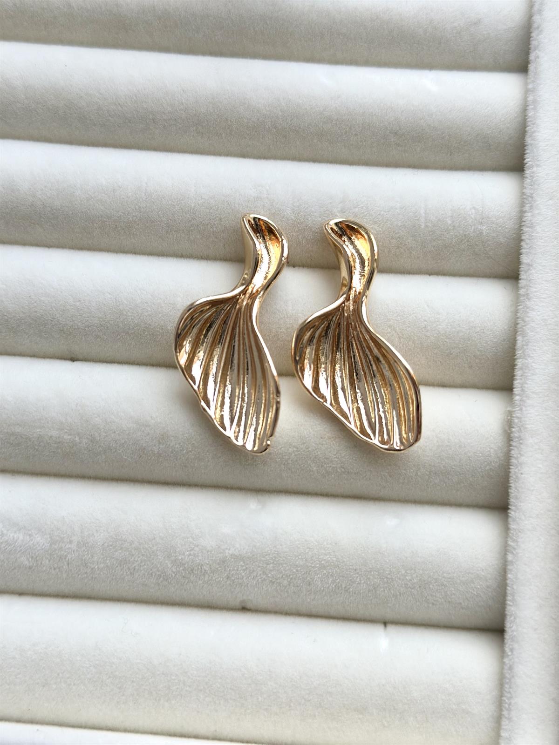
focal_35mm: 48
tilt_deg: -78.2
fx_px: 1034
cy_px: 372
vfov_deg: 39.7
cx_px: 280
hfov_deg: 30.3
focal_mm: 6.86
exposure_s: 1/541
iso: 80
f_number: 1.78
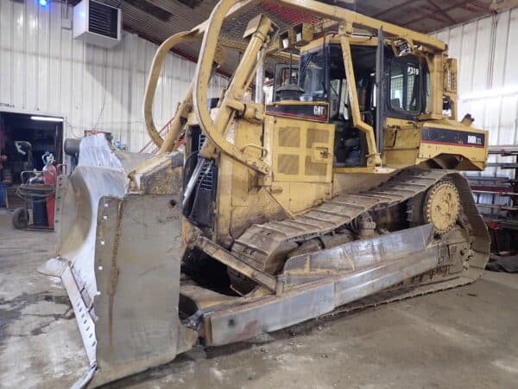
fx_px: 374
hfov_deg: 69.4
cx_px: 259
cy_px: 194
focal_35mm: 25
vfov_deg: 54.9
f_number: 2
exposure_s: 1/50
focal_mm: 4.5
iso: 200
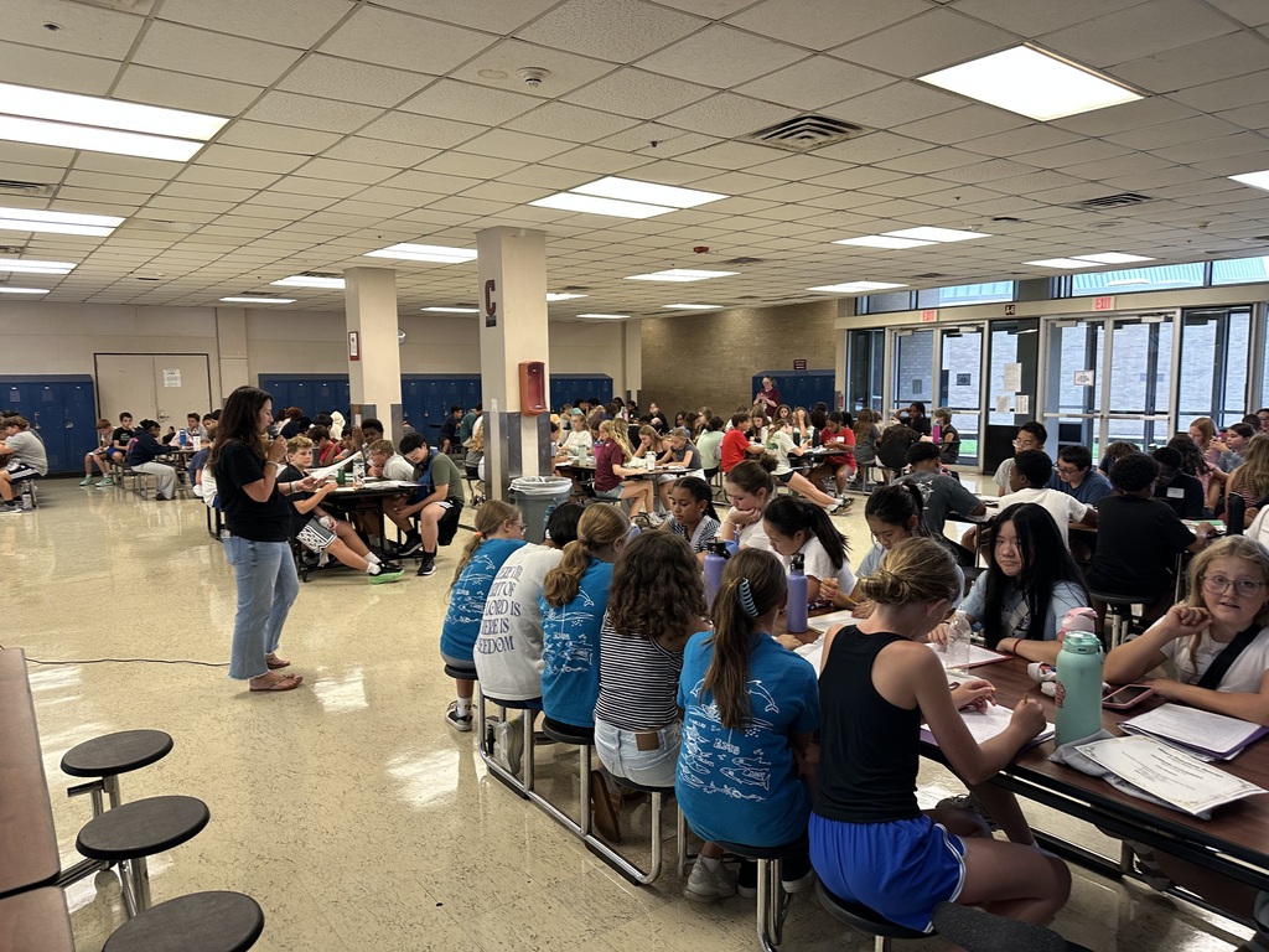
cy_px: 476
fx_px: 880
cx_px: 634
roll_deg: +0.9
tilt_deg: -6.3
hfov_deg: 71.6
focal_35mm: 24
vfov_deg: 56.8
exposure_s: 1/60
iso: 200
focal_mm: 6.86
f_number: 1.78
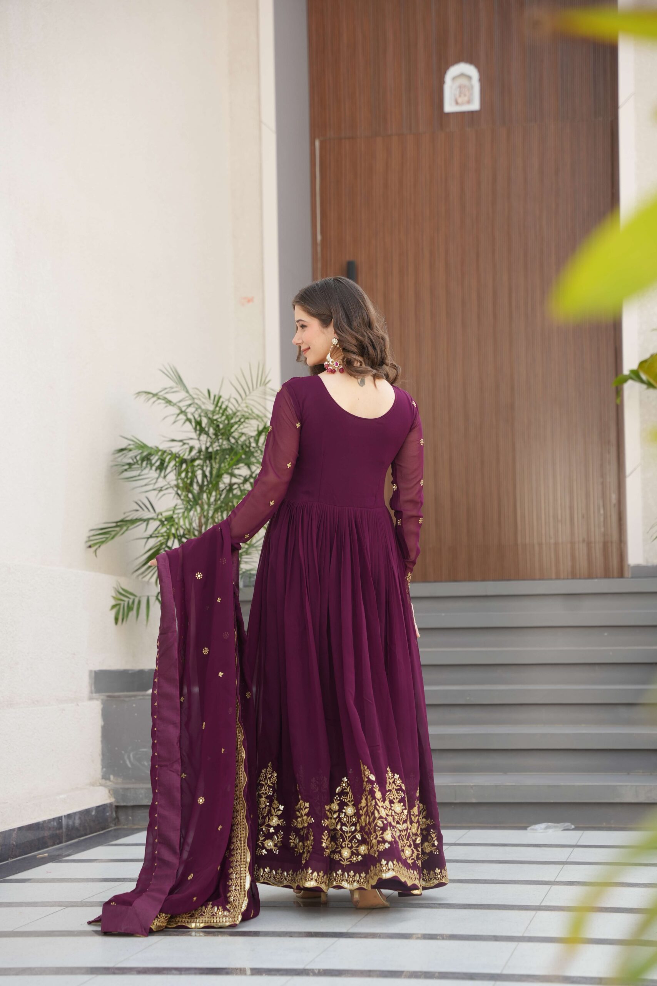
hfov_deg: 19.5
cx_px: 328
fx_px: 1916
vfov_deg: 28.8
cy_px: 493
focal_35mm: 70
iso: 320
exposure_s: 1/500
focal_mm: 70
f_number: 4
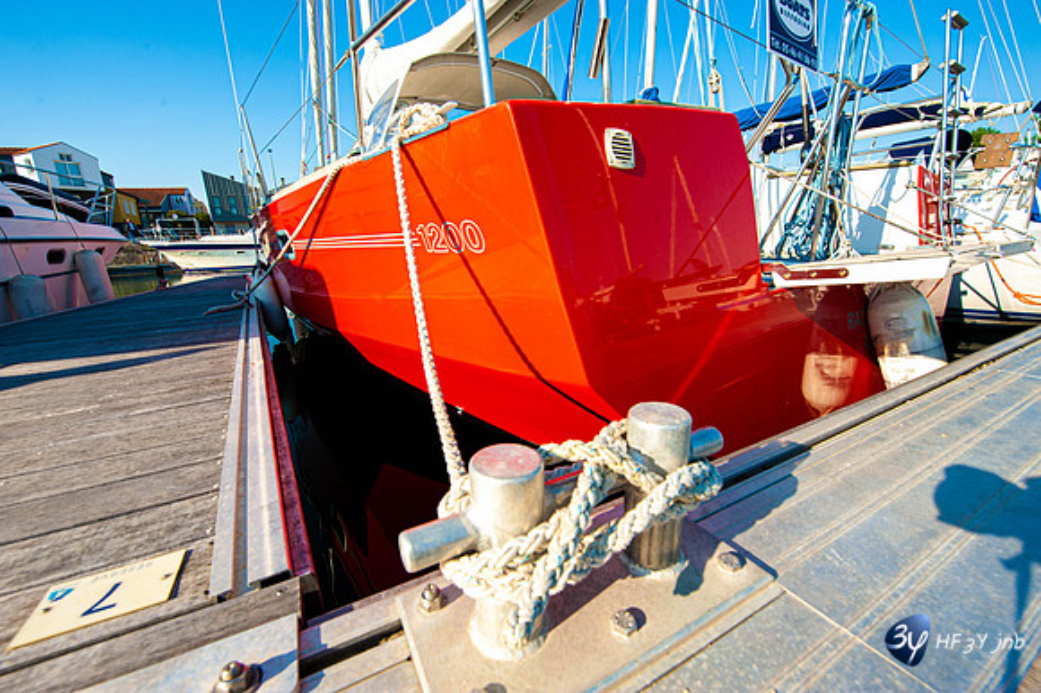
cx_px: 520
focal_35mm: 14
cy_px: 346
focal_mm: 14
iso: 320
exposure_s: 1/400
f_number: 10
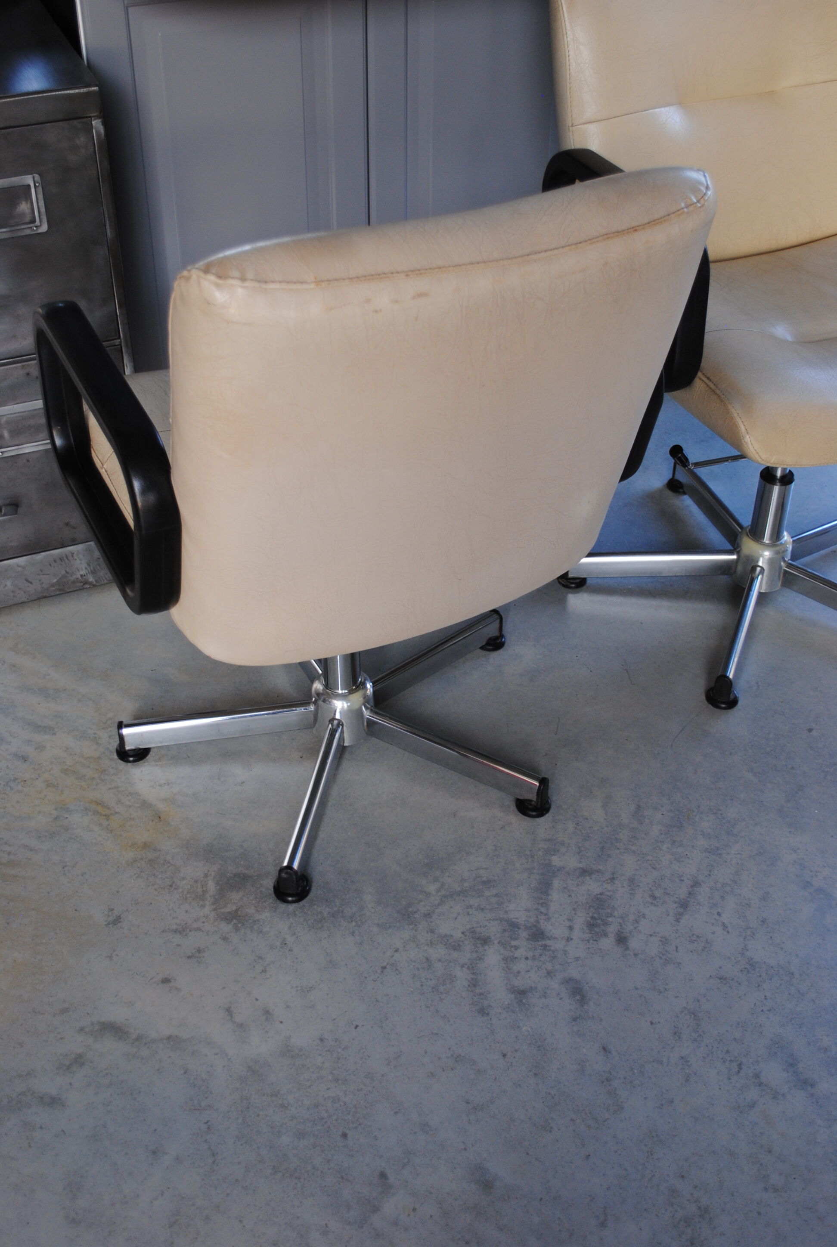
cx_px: 418
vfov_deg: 46.3
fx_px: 1458
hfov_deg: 32.0
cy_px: 624
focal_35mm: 42
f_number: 4.5
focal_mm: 28
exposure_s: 1/30
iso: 250
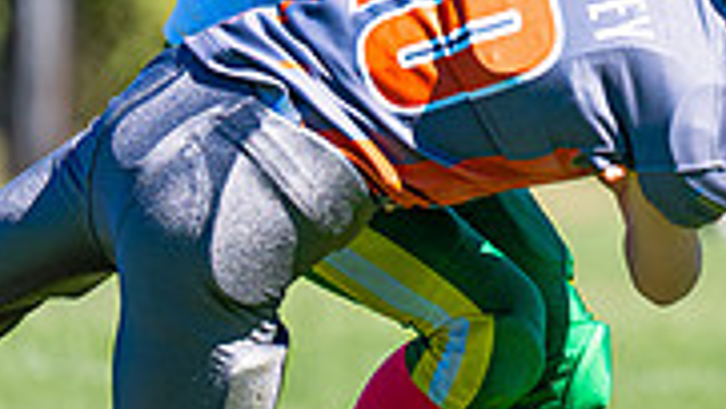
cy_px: 58
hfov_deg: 2.1
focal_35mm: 1024
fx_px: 19721
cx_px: 701
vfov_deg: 1.2
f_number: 2.8
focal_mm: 191
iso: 160
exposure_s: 1/3200
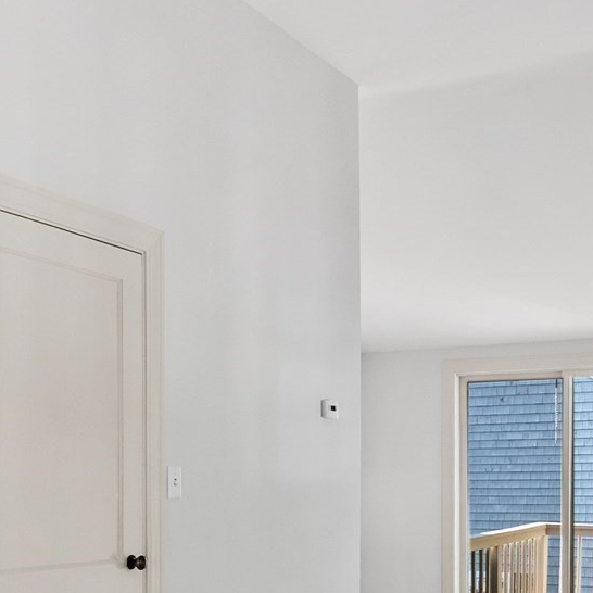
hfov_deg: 32.3
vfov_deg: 31.3
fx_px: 1019
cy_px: 505
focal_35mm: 53
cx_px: 363
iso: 800
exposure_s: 1/5
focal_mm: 16.5
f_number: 8
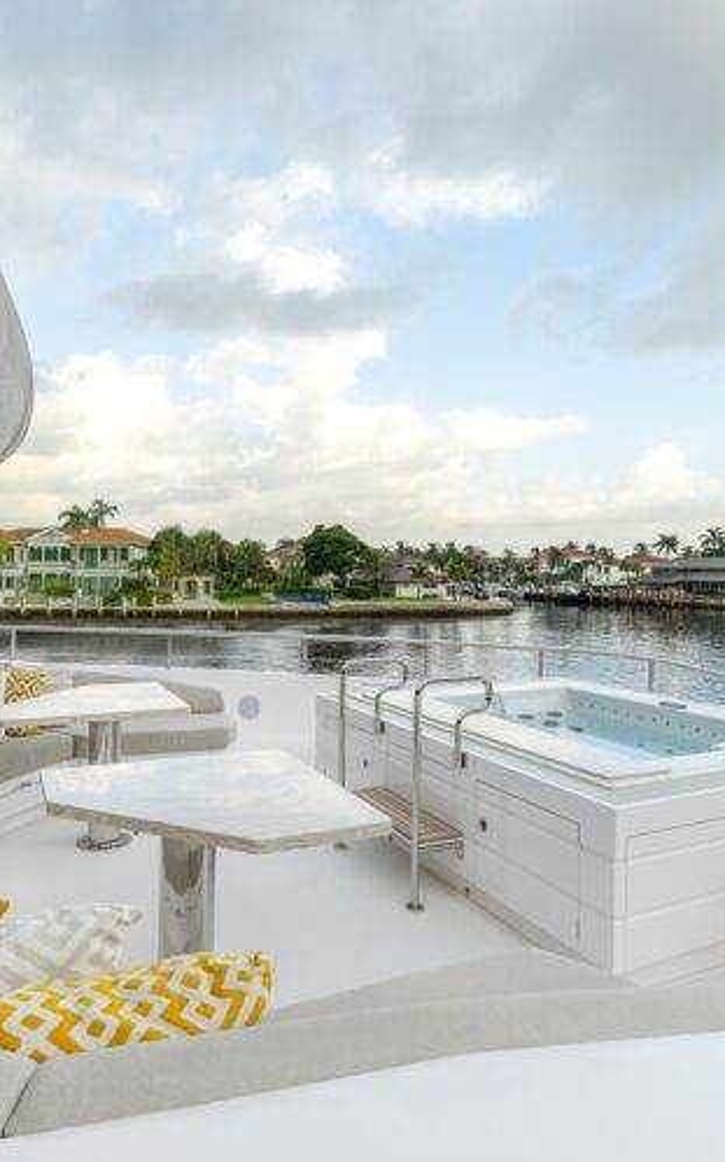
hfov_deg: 55.0
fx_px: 696
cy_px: 576
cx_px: 336
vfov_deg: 79.7
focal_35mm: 22
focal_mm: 14
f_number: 8
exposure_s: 1/2500
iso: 400
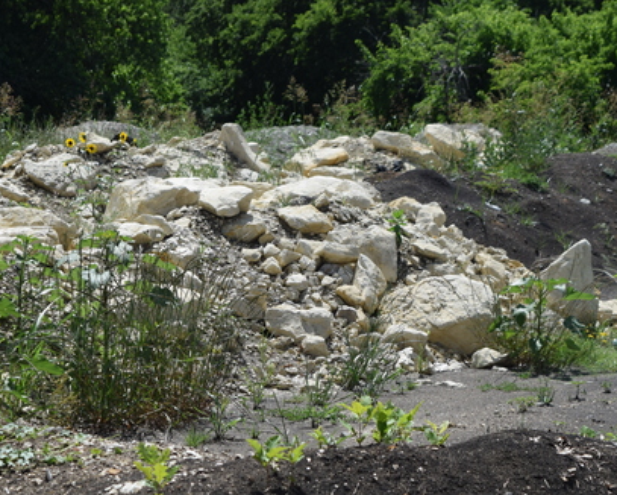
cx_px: 215
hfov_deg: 15.8
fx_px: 2224
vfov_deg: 12.7
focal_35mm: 122
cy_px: 271
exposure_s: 1/320
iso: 200
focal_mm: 55
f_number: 9
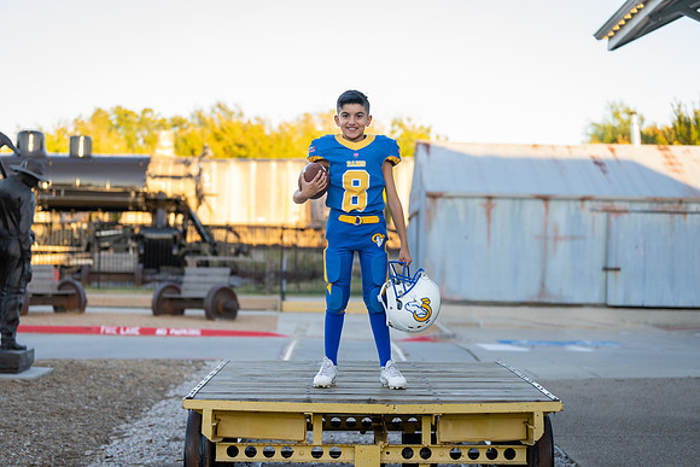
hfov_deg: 28.8
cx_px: 350
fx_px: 1361
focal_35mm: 70
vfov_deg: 19.5
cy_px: 234
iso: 250
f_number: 2.8
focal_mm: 70
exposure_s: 1/320
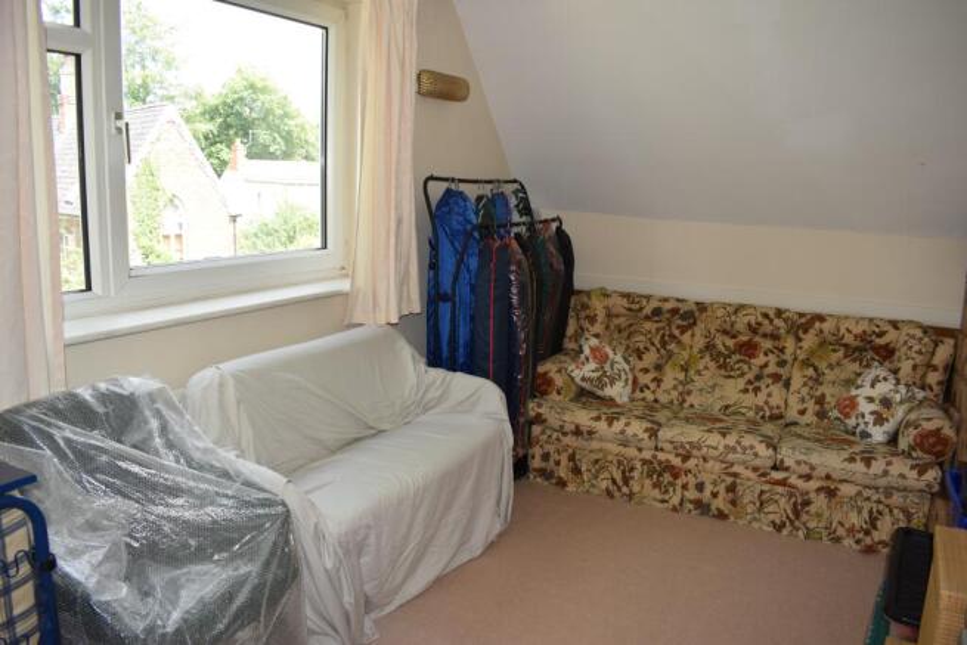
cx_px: 484
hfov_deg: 67.4
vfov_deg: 48.0
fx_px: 725
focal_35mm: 27
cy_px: 322
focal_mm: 18
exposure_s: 1/200
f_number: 5.6
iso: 500
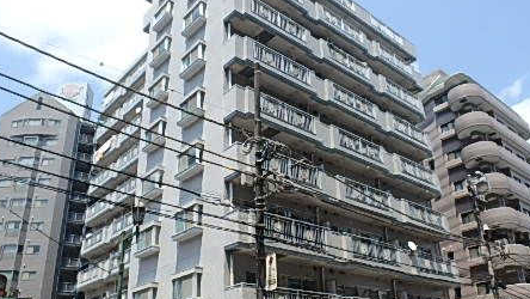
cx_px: 259
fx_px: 464
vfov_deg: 35.6
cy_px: 160
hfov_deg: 59.5
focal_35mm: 33
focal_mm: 3.7
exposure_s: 1/1000
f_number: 3.5
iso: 125
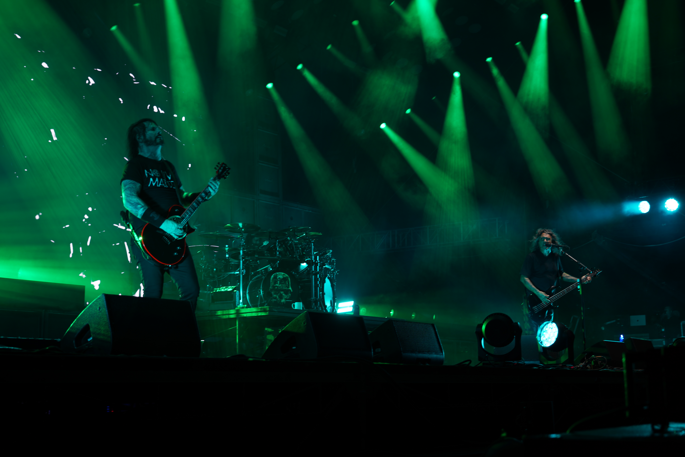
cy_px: 228
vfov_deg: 28.6
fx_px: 894
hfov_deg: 41.9
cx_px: 342
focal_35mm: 47
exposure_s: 1/50
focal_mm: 47
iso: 200
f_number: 4
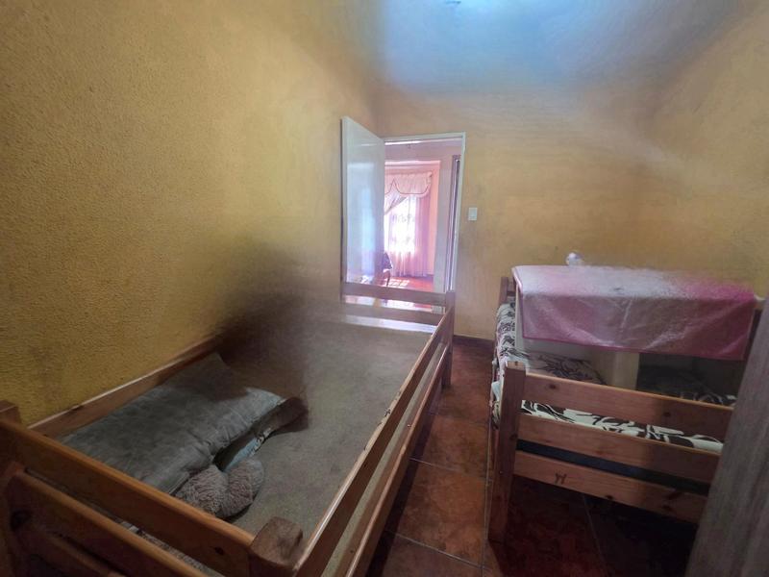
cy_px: 288
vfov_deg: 89.9
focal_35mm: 13
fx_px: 289
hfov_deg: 106.2
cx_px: 384
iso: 400
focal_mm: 2.2
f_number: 1.9
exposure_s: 1/50.3
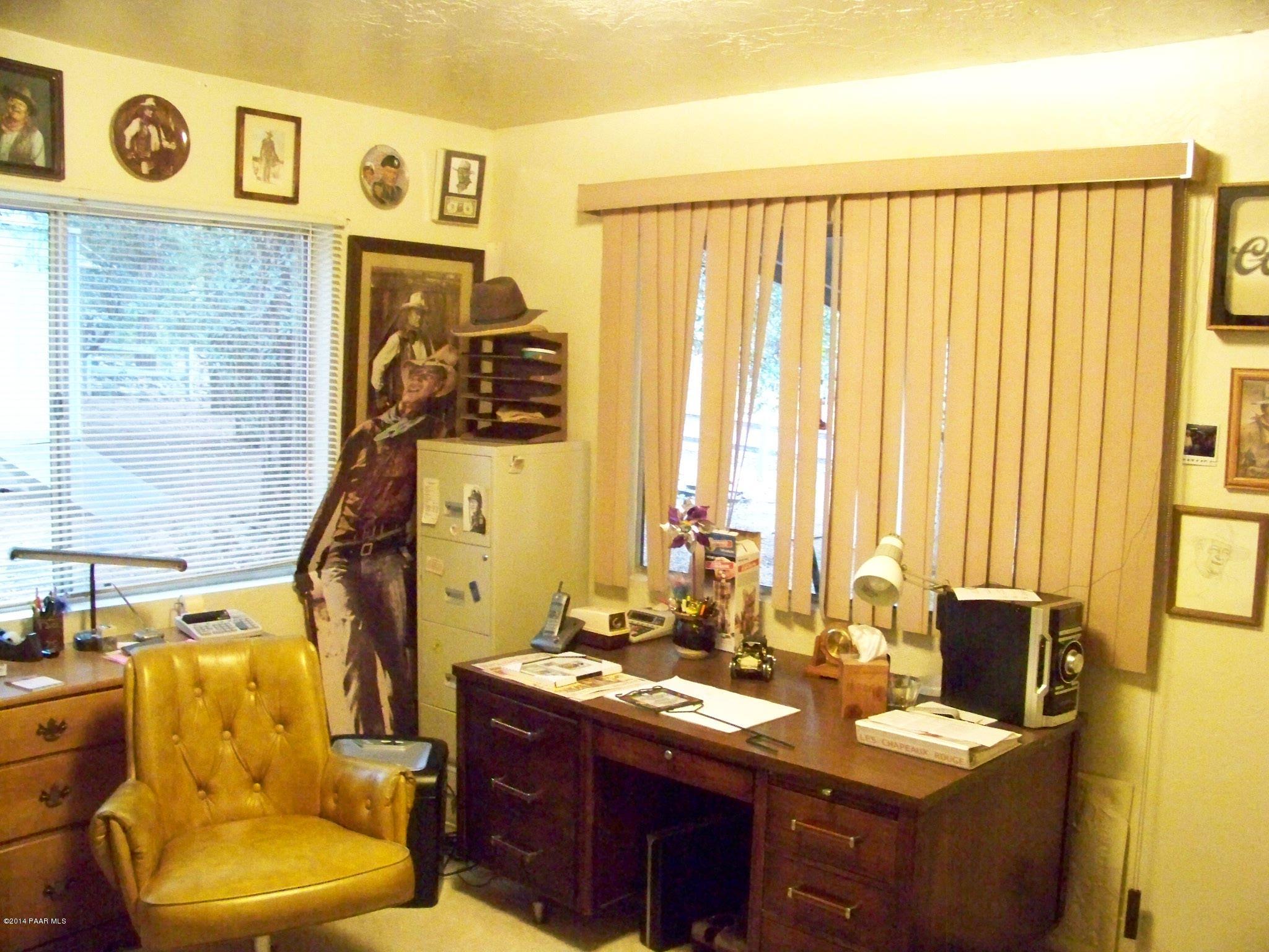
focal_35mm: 33
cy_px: 476
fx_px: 1210
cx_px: 634
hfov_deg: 55.4
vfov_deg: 42.9
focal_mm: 5.85
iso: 1600
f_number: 2.8
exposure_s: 1/25
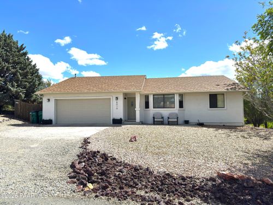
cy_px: 102
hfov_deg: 71.6
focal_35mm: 24
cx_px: 136
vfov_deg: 56.8
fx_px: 189
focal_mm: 6.76
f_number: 1.78
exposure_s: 1/7937
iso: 100
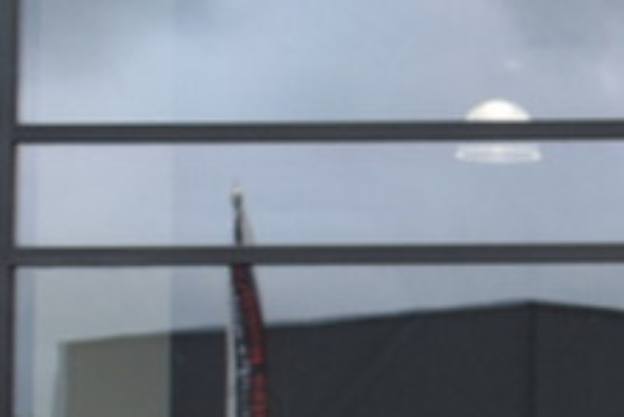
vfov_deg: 5.8
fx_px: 4078
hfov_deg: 8.2
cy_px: 486
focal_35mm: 235
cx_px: 1421
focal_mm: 25
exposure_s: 1/250
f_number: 8
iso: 400
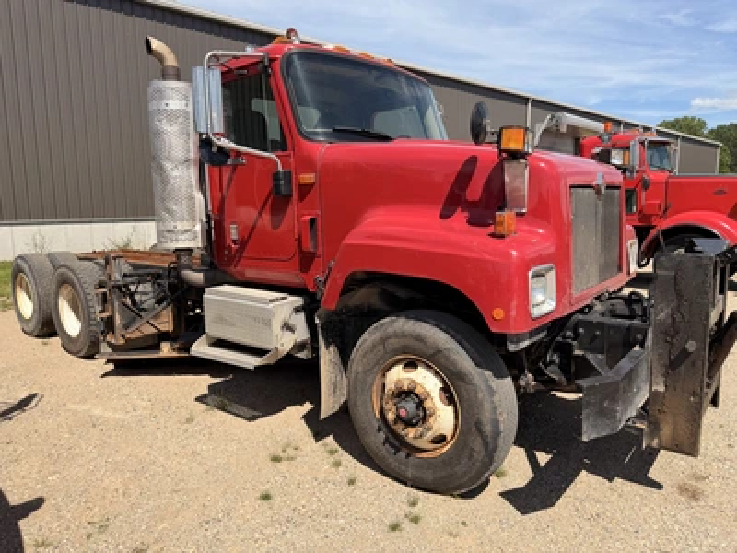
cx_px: 368
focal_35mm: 24
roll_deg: +0.3
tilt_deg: -7.9
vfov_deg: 56.8
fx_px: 511
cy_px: 276
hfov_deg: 71.6
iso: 80
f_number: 1.78
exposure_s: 1/4673
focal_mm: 6.76
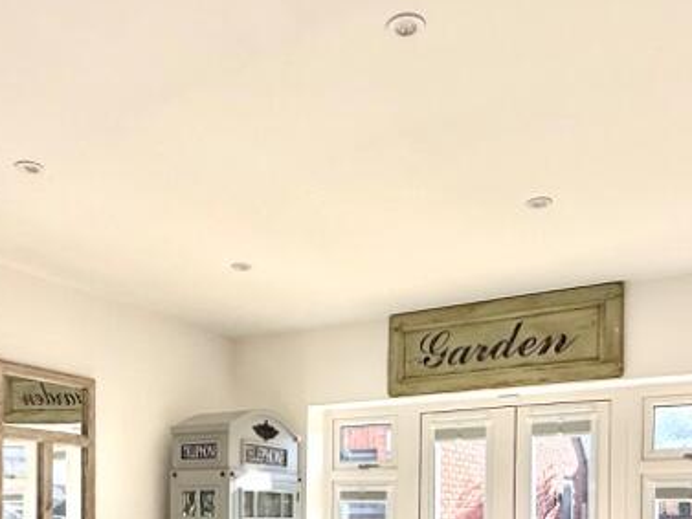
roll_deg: +0.1
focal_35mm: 38
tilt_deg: -0.4
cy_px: 523
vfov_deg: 34.3
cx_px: 310
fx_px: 760
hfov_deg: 48.9
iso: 64
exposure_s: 1/510
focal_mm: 2.22
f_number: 2.2
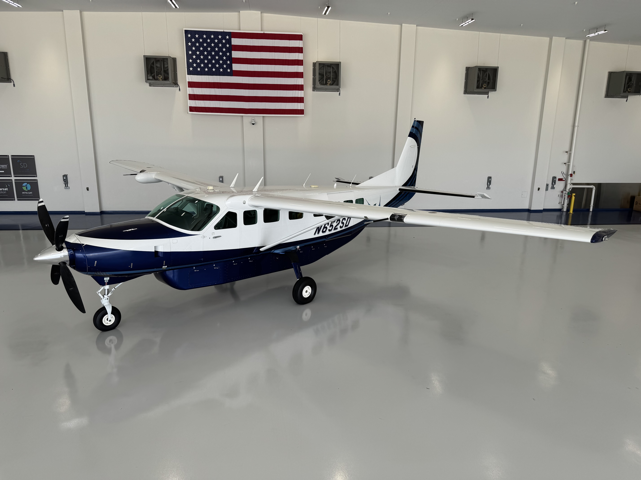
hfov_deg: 71.6
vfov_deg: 56.8
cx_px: 320
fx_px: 444
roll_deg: -1.6
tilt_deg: -13.6
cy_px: 240
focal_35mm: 24
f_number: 1.78
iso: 80
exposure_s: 1/792
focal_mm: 6.76
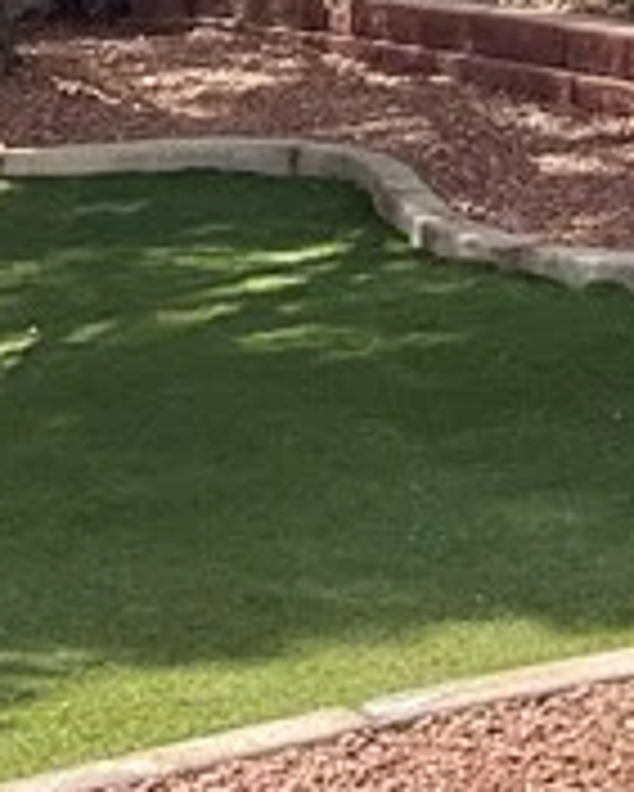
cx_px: 985
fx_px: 3867
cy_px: -490
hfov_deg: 9.1
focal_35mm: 165
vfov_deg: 11.1
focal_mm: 3
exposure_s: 1/1121
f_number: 1.8
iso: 16
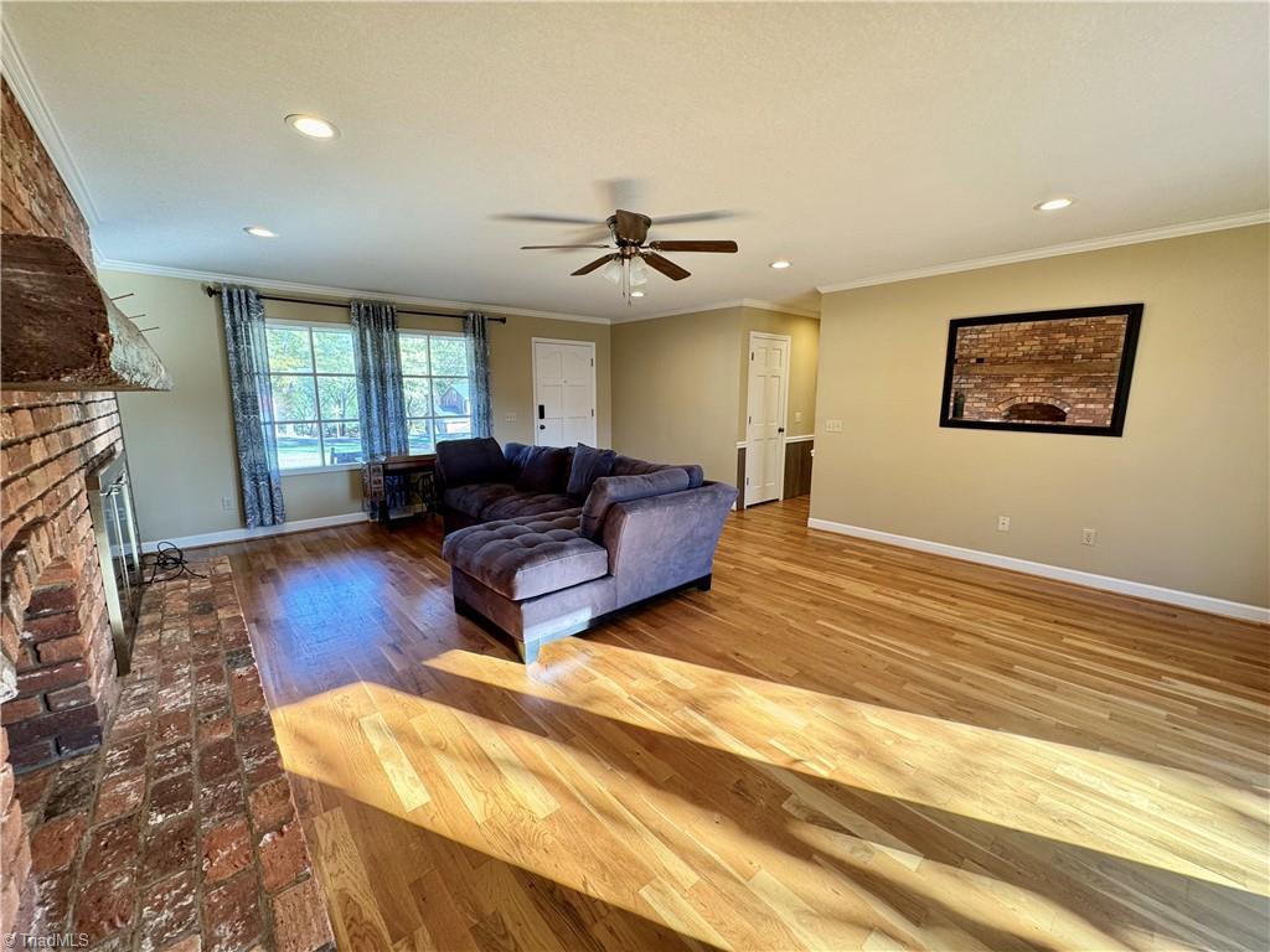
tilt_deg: -10.8
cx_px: 635
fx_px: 514
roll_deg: +0.3
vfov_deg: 85.7
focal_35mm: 14
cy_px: 476
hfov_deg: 102.1
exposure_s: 1/60
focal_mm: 2.22
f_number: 2.2
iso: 200
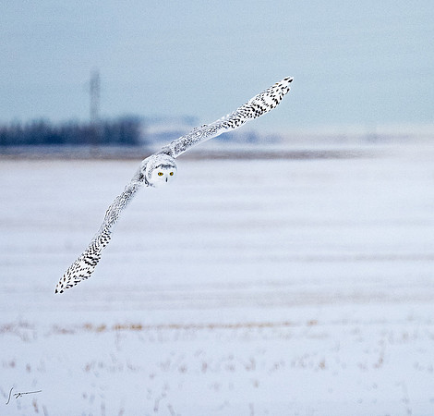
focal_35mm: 965
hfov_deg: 1.9
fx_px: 13401
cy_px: 116
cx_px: 277
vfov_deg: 1.8
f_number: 5.6
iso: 3200
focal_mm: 400
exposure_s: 1/2000
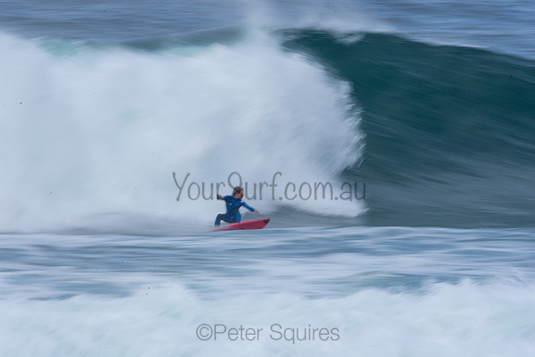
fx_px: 11207
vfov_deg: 1.8
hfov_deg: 2.7
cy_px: 178
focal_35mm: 754
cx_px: 268
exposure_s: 1/20
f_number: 32
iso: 100
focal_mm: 500
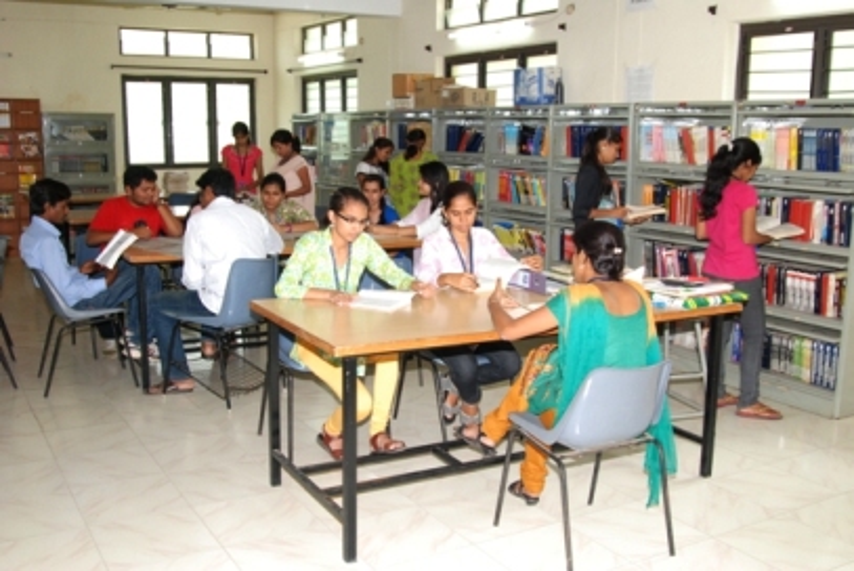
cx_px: 427
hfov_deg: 53.1
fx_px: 855
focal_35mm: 36
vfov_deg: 36.9
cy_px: 286
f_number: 5.6
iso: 1000
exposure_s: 1/125
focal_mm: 24
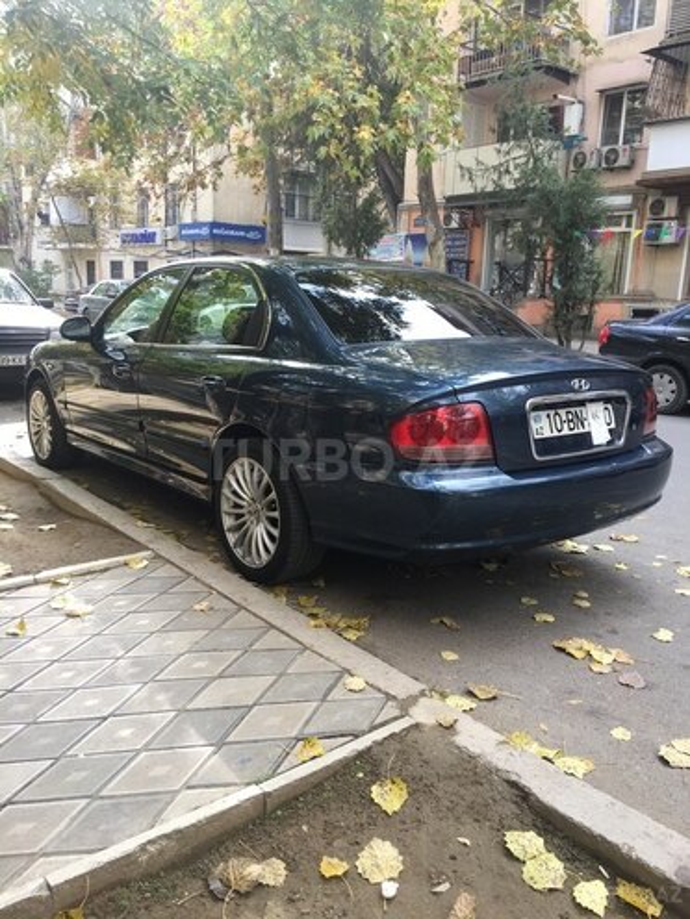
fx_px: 771
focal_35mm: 29
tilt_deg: -11.0
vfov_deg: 61.7
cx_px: 345
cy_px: 460
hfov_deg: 48.2
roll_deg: -2.7
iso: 32
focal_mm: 4.15
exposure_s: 1/100
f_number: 2.2
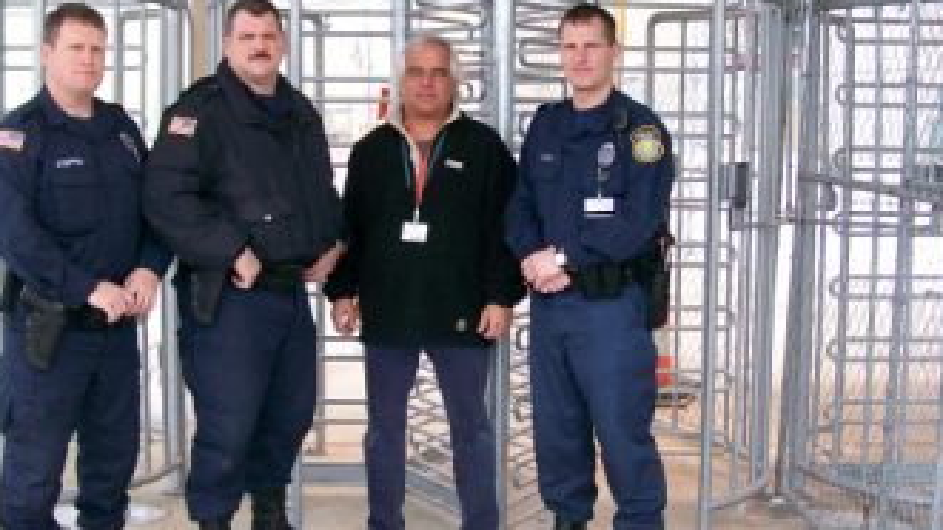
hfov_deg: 39.1
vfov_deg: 22.6
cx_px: 405
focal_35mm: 53
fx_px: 1325
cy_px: 235
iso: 80
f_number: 2.7
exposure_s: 1/119
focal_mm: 6
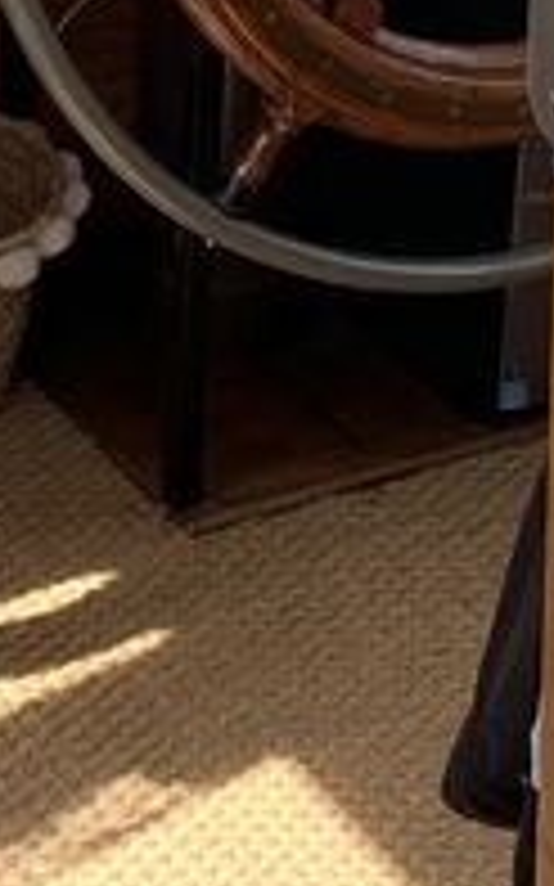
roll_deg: -1.3
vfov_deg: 14.4
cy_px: -202
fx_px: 3384
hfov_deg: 9.4
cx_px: 279
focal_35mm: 140
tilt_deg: -18.8
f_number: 1.8
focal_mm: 4.25
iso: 25
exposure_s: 1/435
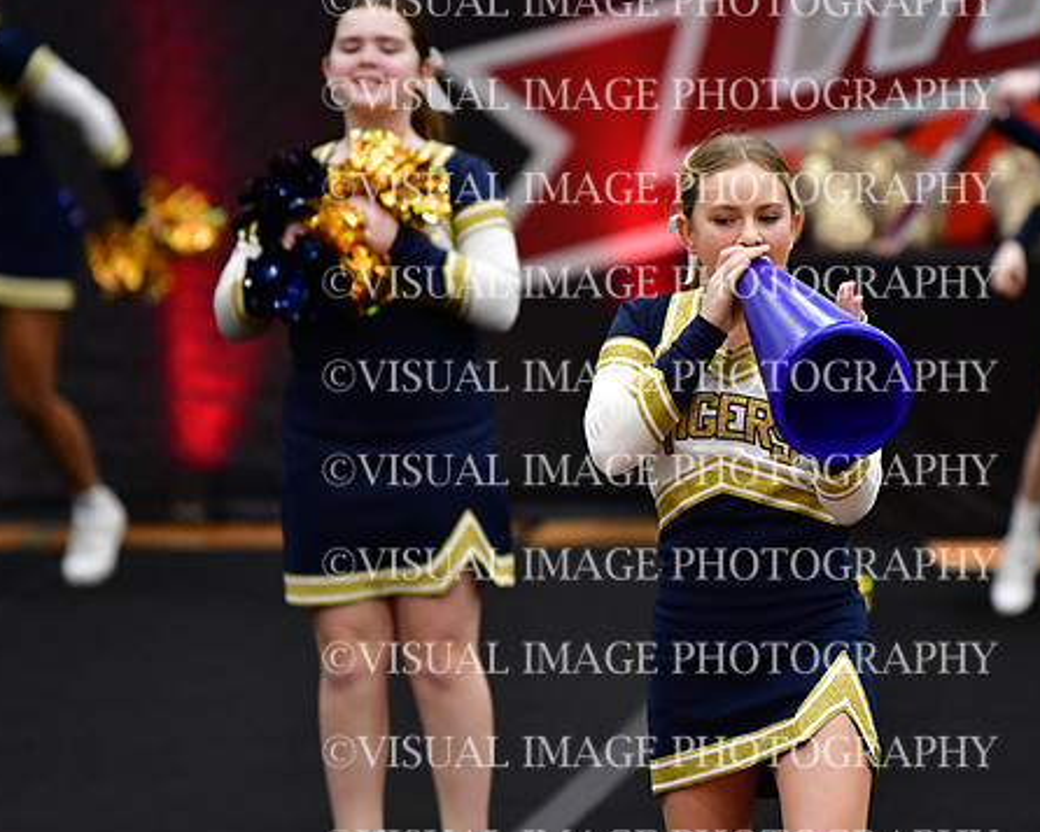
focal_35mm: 320
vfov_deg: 4.8
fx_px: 9852
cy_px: 423
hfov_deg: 6.0
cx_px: 660
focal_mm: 175
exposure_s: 1/800
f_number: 2.8
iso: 4000
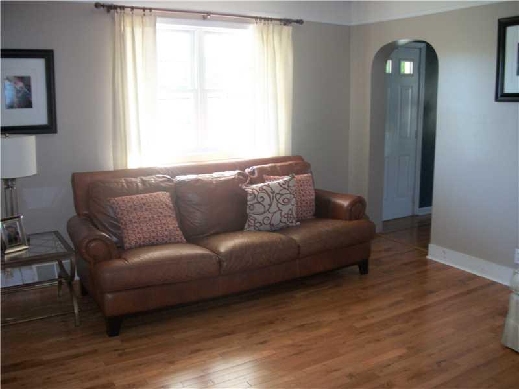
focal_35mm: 32
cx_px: 260
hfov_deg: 56.8
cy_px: 194
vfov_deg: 44.2
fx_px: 480
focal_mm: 5.7
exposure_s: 1/40
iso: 160
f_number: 2.9
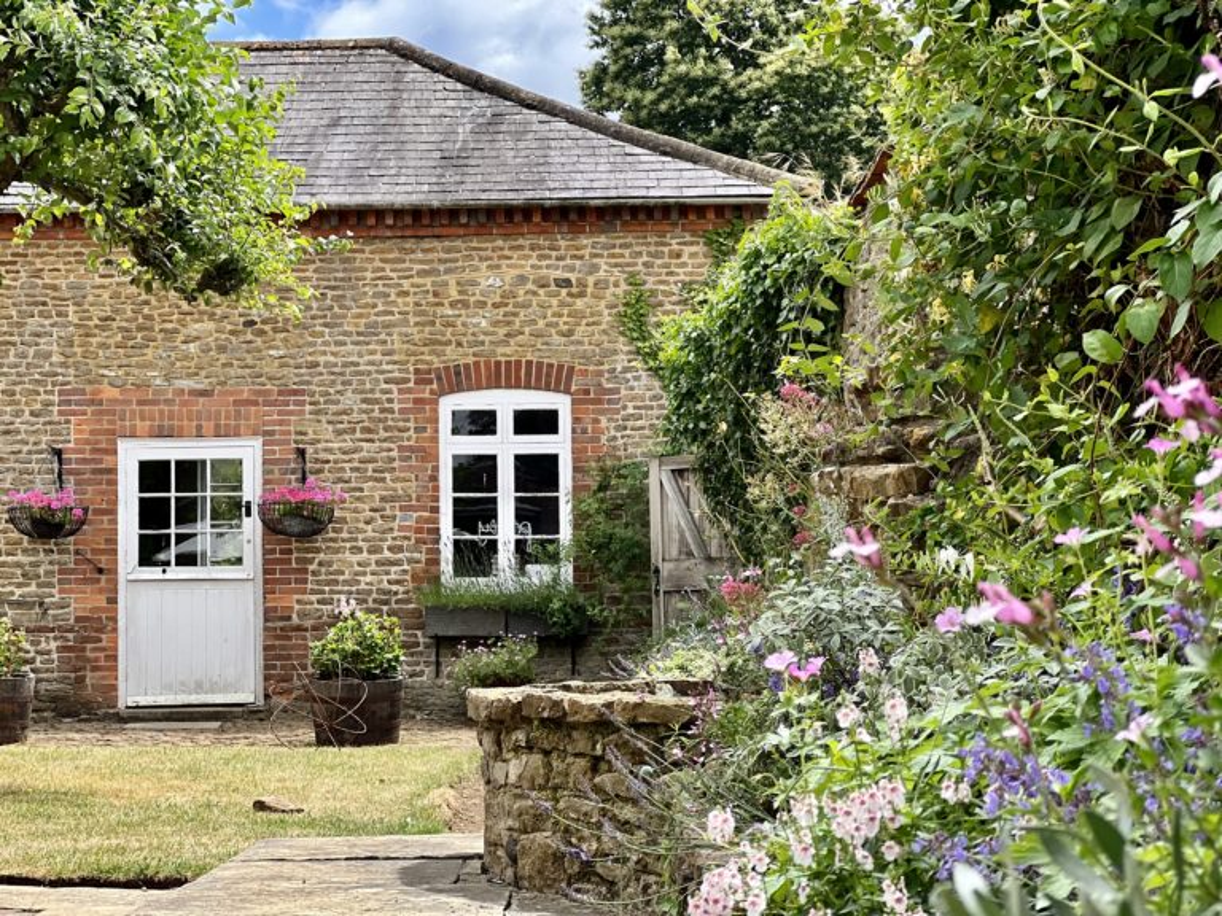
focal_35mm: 77
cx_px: 611
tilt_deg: +5.2
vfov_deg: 19.1
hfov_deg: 25.3
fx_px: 2718
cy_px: 458
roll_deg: +1.5
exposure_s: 1/259
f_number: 2.8
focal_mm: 9
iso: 25
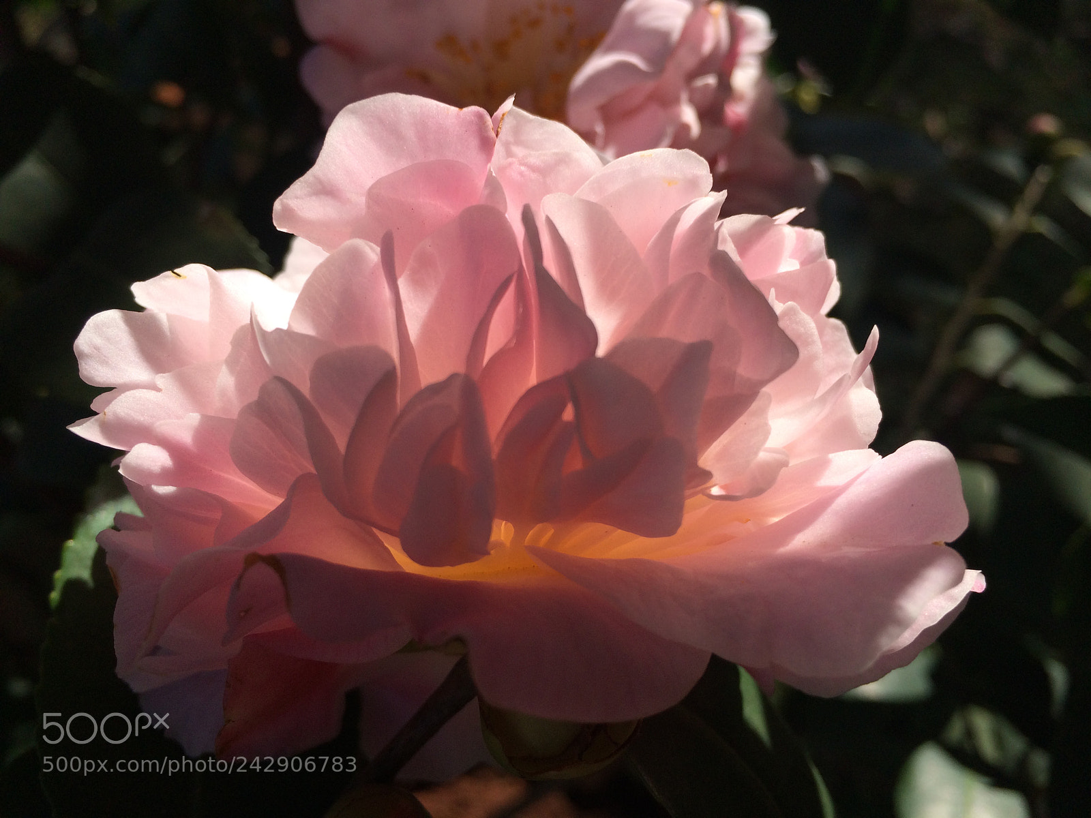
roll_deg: +13.0
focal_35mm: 29
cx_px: 546
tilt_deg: -38.8
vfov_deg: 48.2
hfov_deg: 61.7
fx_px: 914
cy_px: 409
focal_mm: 4.15
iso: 32
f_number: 2.2
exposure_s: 1/1709
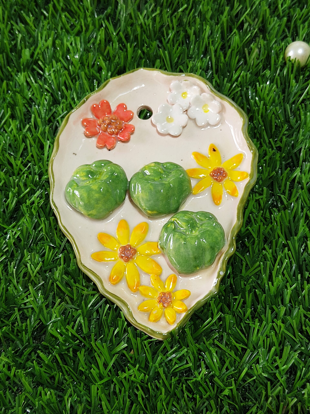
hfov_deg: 53.1
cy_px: 207
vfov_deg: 67.3
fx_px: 310
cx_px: 155
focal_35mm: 26
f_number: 1.79
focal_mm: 4.74
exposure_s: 1/50
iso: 147
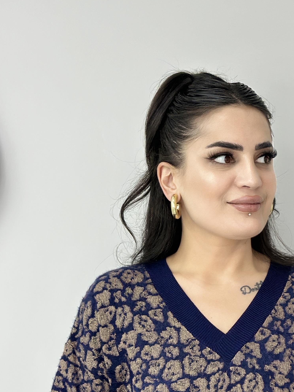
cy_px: 338
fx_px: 1110
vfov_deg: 19.7
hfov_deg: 15.0
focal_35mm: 98
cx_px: 242
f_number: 1.78
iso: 125
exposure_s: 1/100
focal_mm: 6.86
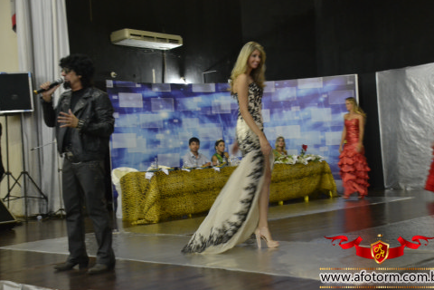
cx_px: 225
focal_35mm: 50
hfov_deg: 39.6
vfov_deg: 27.0
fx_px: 603
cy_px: 145
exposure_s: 1/30
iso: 3200
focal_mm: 32
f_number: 5
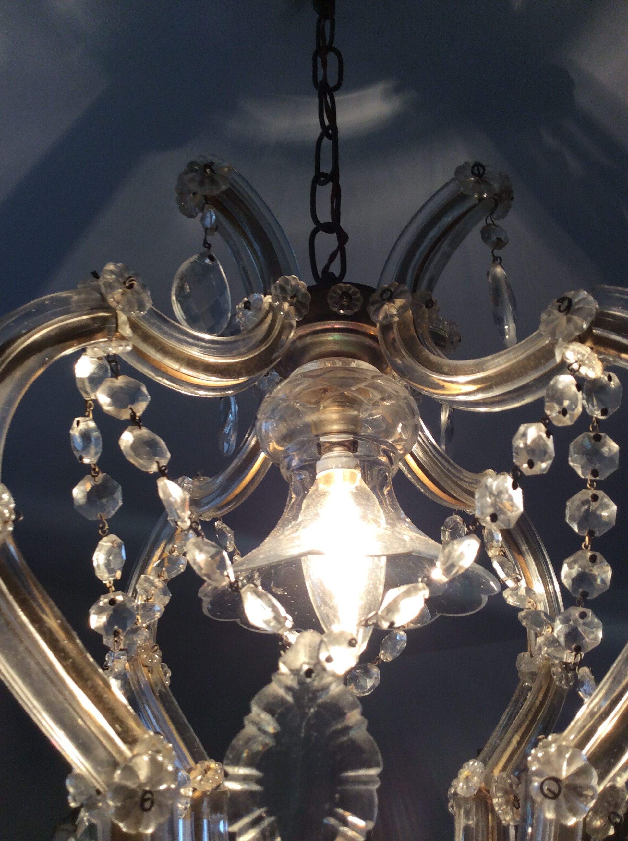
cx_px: 314
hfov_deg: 44.1
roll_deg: +1.1
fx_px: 776
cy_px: 420
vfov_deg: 56.9
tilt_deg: +27.6
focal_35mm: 32
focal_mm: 3.3
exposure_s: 1/33
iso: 40
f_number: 2.4
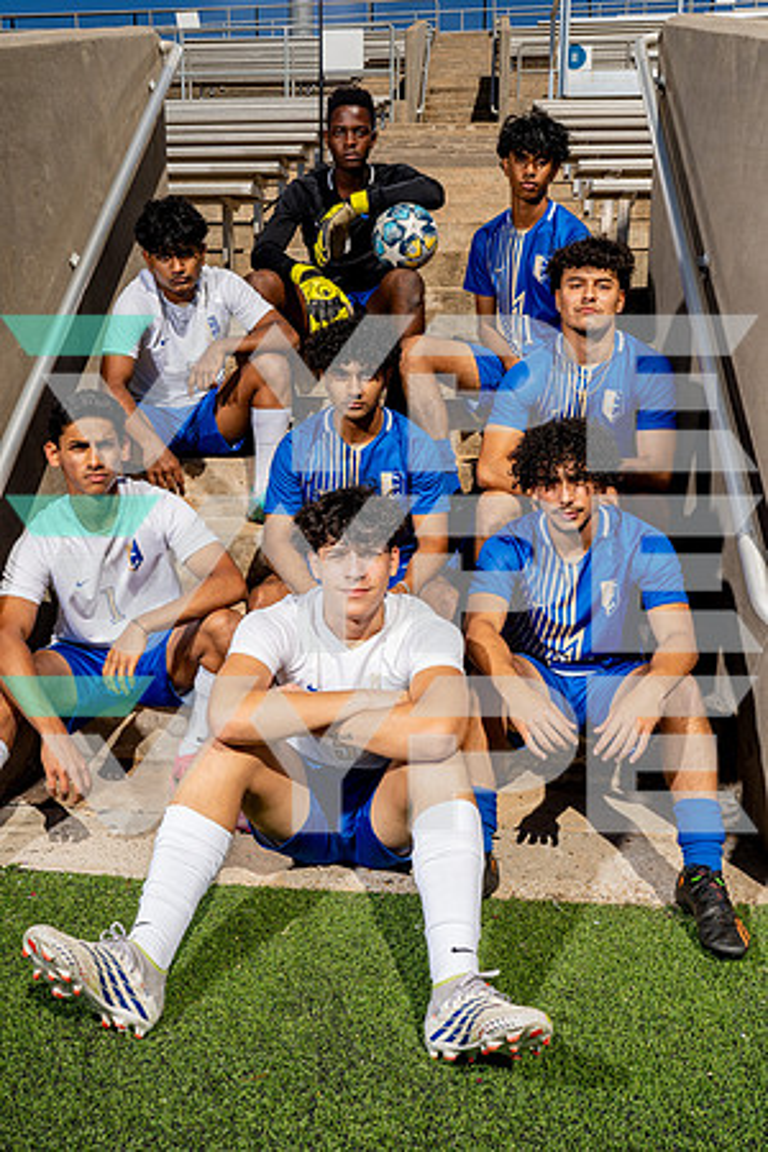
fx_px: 1056
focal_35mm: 33
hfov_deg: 40.0
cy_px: 576
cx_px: 384
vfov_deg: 57.2
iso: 100
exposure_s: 1/250
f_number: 14
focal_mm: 33
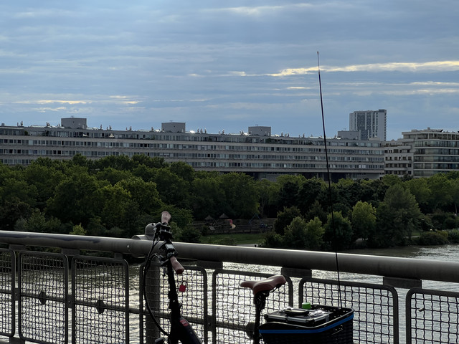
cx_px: 230
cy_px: 172
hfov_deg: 25.3
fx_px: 1021
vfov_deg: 19.1
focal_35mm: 77
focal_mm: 9
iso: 32
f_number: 2.8
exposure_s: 1/605
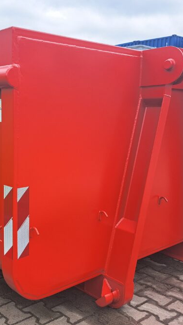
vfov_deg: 50.4
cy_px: 176
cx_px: 29
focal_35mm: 40
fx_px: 345
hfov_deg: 28.9
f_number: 1.8
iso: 50
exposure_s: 1/488
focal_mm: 5.23
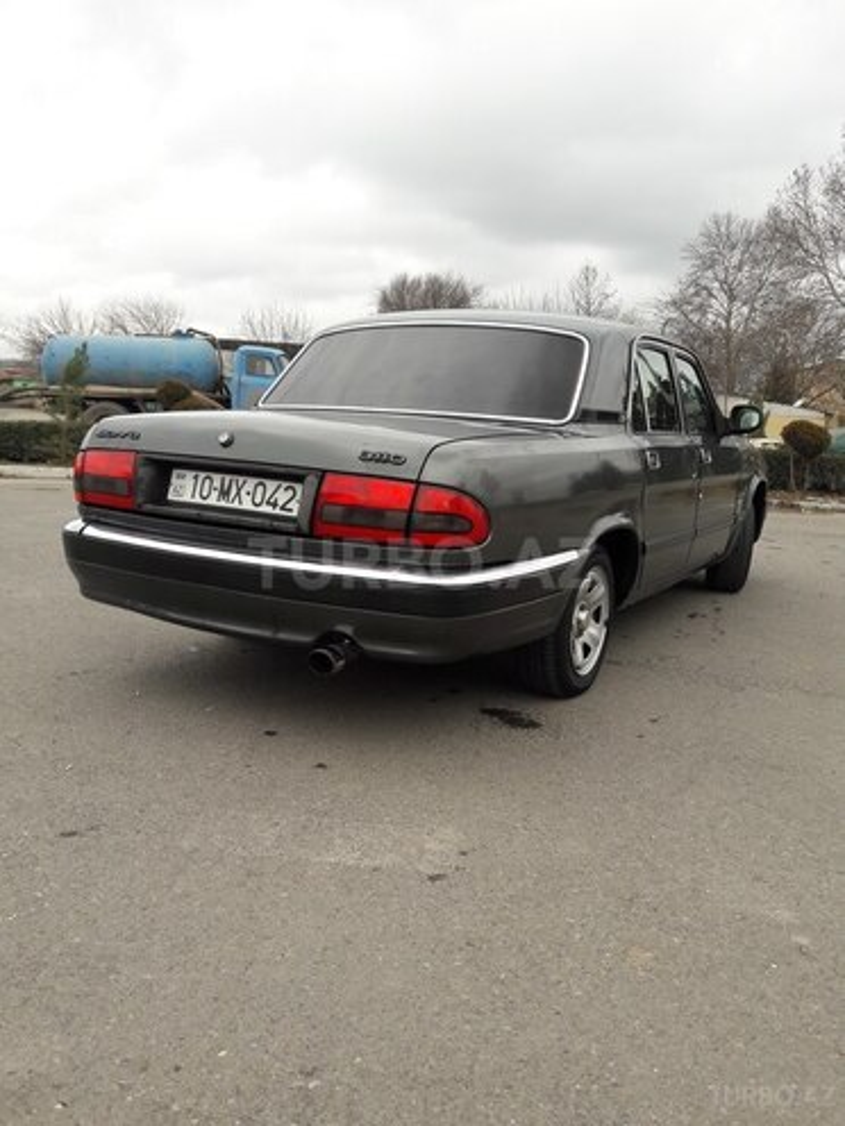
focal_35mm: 28
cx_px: 422
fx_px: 911
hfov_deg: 49.7
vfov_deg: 63.4
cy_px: 563
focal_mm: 3.7
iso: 40
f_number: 1.9
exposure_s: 1/433
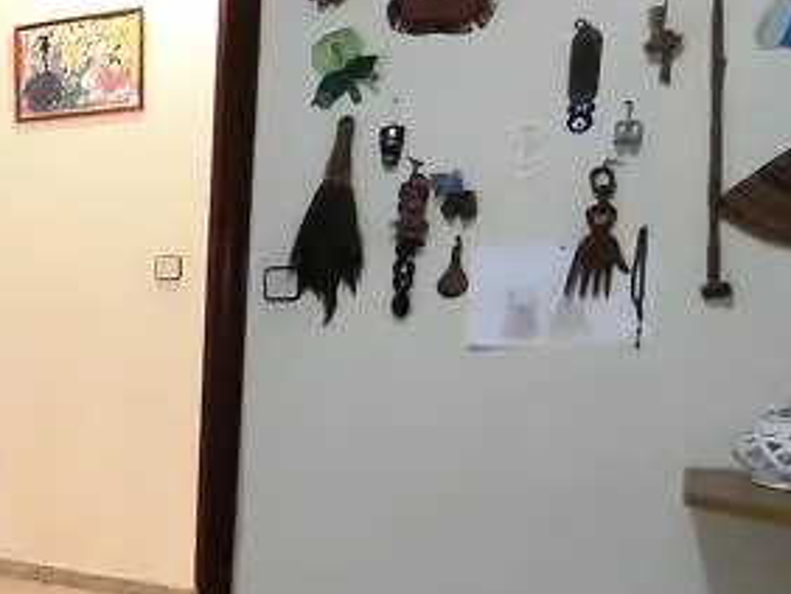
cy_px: 423
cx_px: -407
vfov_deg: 27.3
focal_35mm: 53
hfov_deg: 26.1
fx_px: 1212
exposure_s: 1/33.3
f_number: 2.2
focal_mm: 1.65
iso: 400
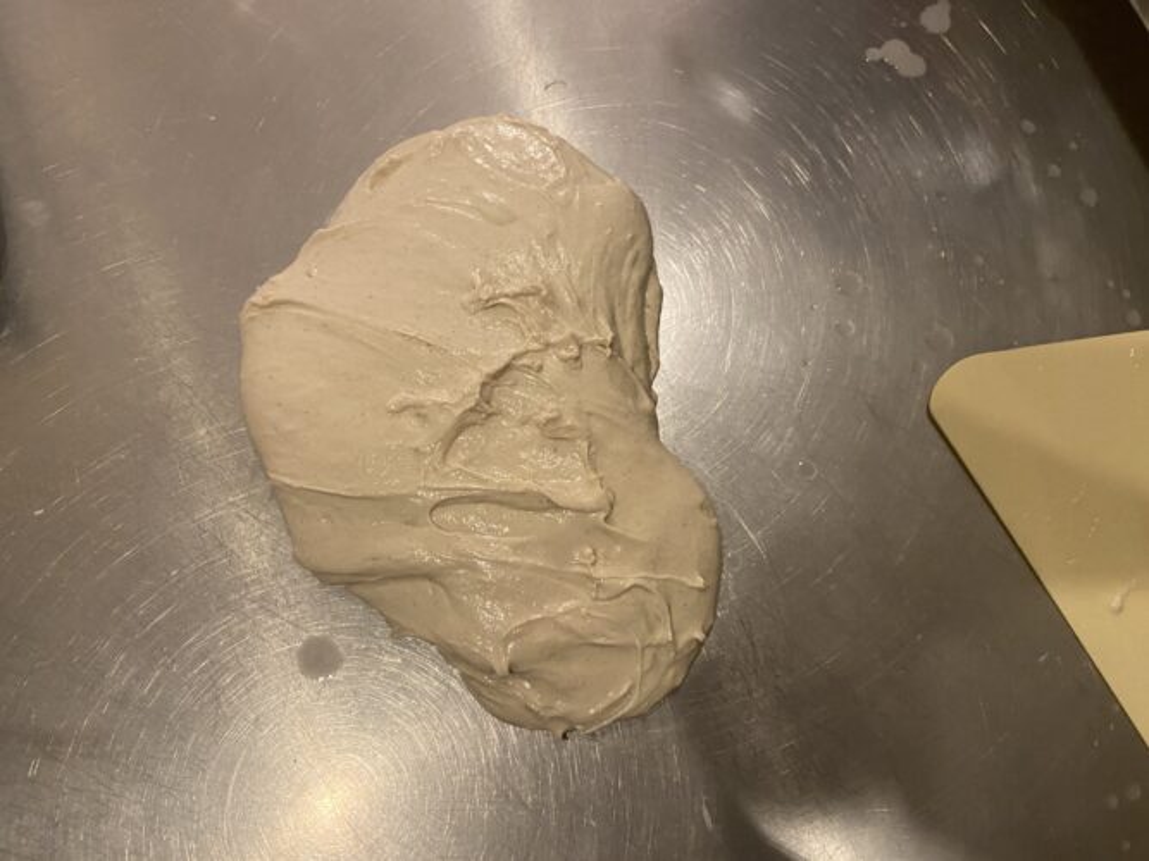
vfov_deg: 53.0
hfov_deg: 67.3
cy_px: 430
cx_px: 574
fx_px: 863
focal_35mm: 26
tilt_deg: -77.1
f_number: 1.8
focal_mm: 4.25
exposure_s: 1/50
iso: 320
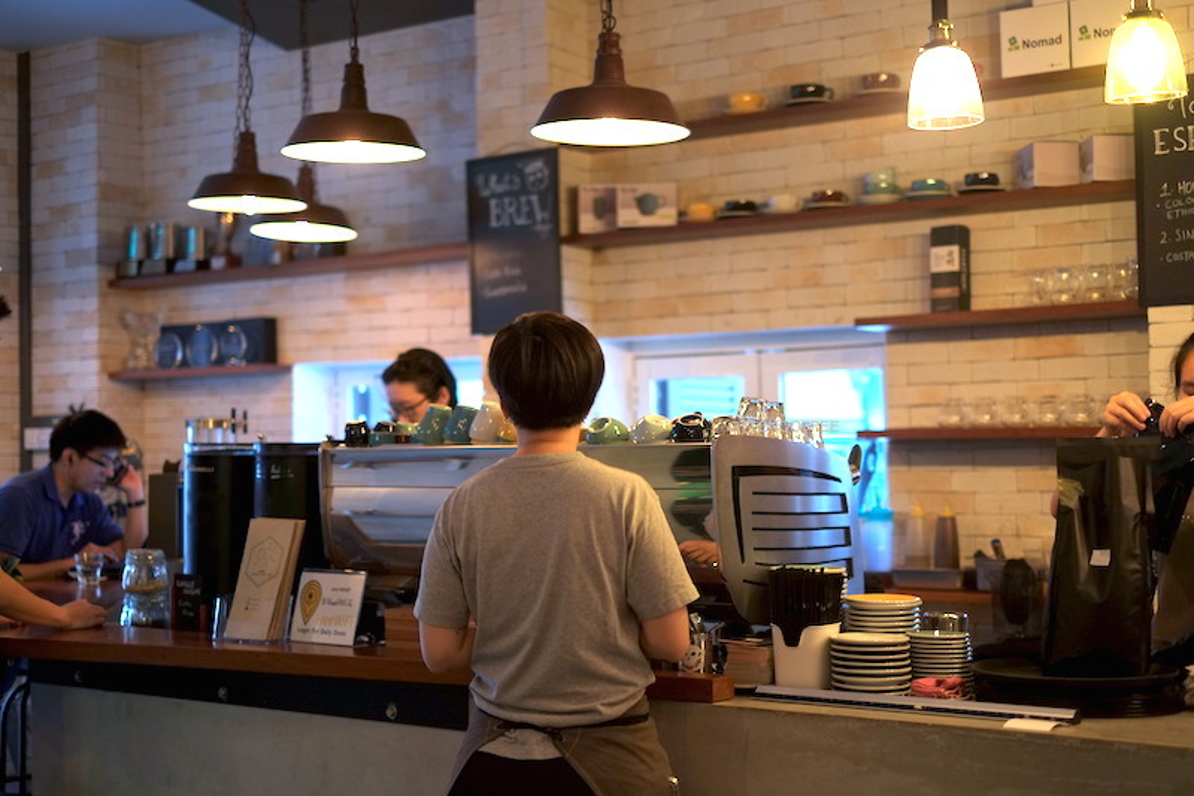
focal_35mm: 53
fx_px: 1757
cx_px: 597
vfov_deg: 25.5
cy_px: 398
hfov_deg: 37.5
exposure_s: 1/60
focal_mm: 35
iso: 400
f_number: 1.4
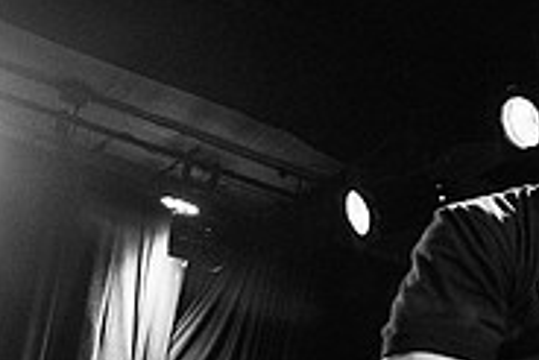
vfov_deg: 18.8
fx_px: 1049
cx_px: 697
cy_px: 390
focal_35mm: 70
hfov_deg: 25.0
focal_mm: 19
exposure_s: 1/160
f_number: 3.2
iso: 3200
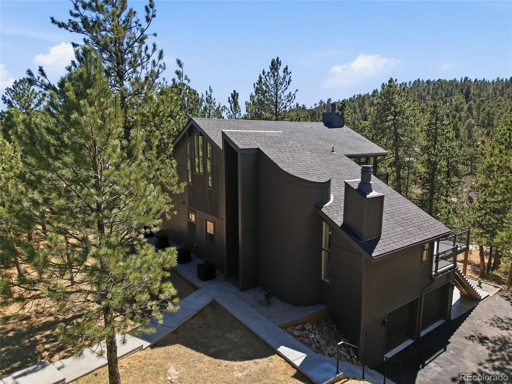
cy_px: 192
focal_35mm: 24
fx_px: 355
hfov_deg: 71.6
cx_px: 256
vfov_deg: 56.8
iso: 240
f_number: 1.8
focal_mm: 8.7
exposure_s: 1/5000
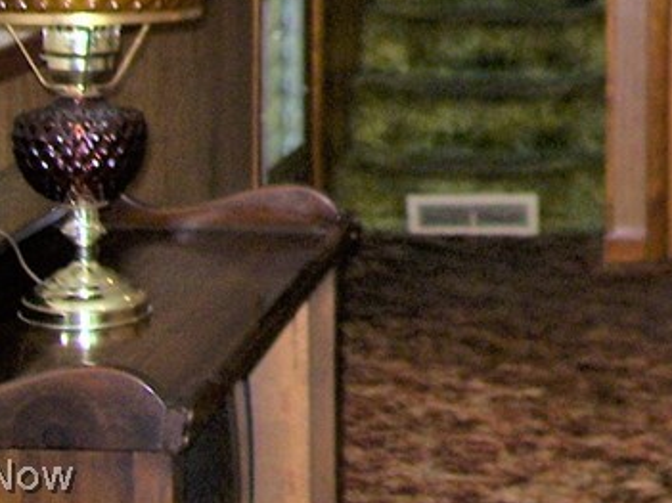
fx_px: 2038
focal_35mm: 105
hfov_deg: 17.6
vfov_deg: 13.4
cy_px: -228
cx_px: 856
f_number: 2.7
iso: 100
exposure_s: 1/60
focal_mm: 6
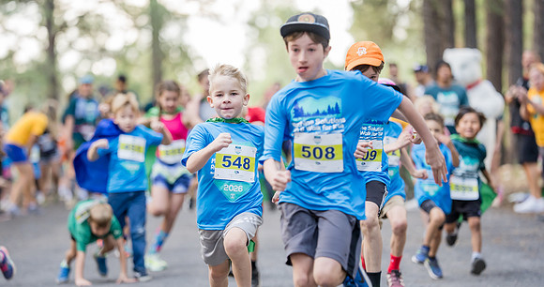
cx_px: 237
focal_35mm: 229
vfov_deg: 5.1
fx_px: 3250
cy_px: 163
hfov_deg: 9.6
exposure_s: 1/640
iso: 1000
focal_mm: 165.1
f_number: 2.8
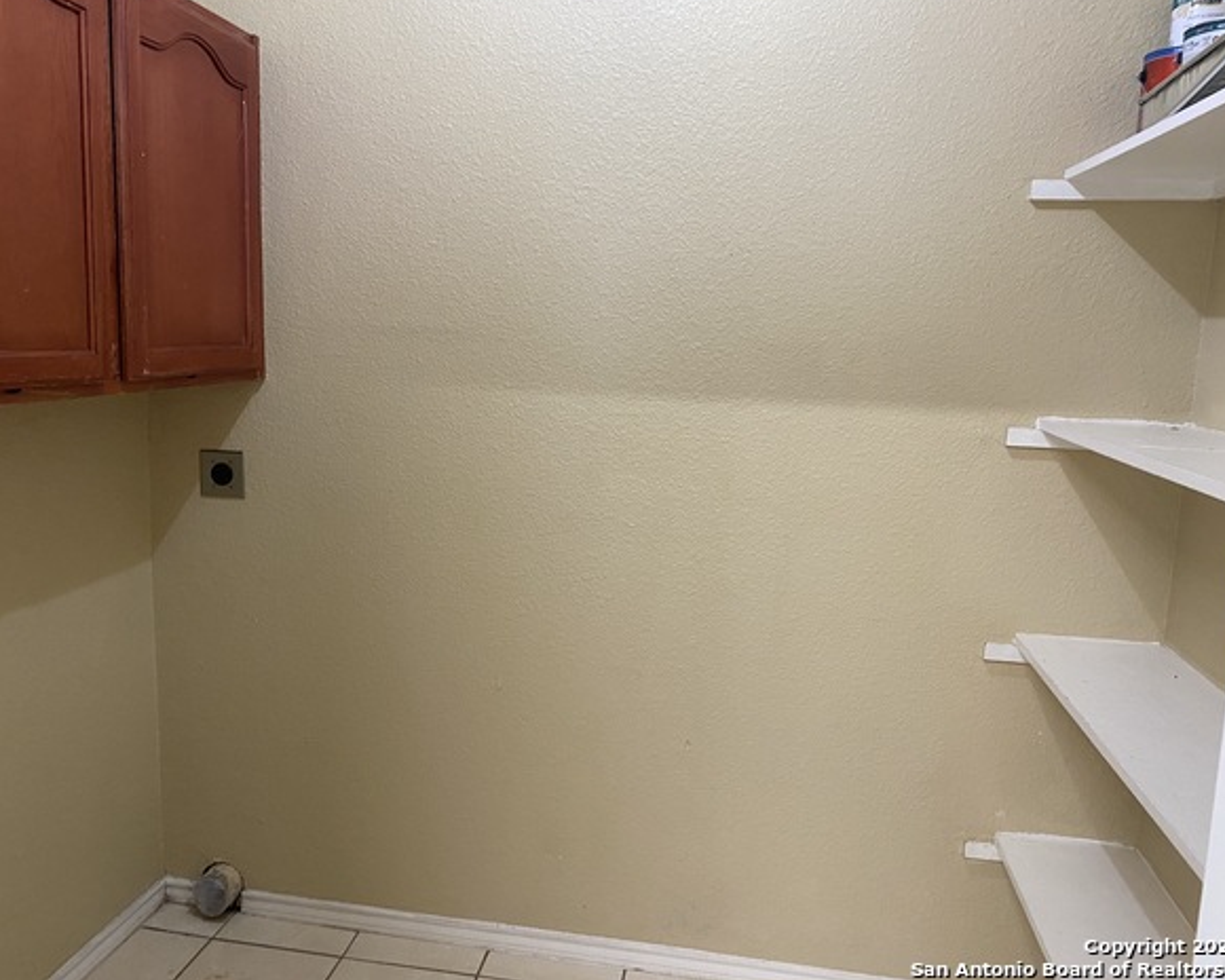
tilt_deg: -7.7
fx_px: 1015
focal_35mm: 28
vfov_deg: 51.5
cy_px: 475
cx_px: 572
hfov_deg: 62.2
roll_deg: -2.9
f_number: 1.8
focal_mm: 4.25
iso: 250
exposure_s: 1/60
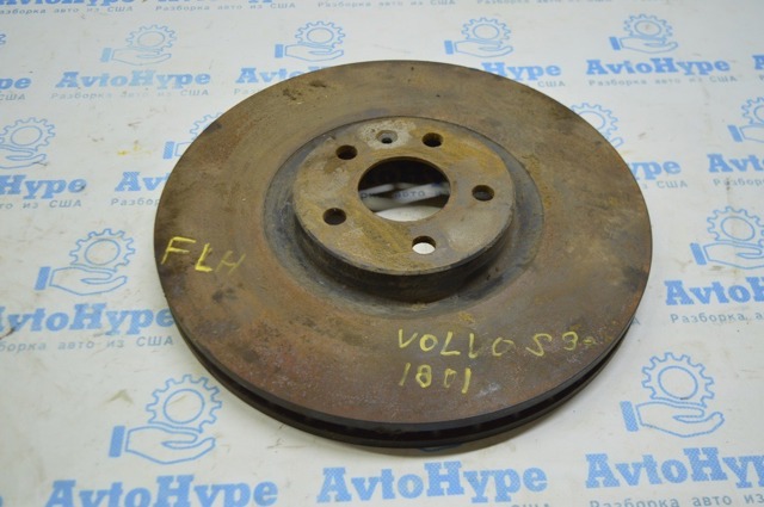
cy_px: 254
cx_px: 382
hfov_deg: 49.6
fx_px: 827
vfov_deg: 34.1
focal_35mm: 39
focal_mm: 26
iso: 400
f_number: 4
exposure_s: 1/40
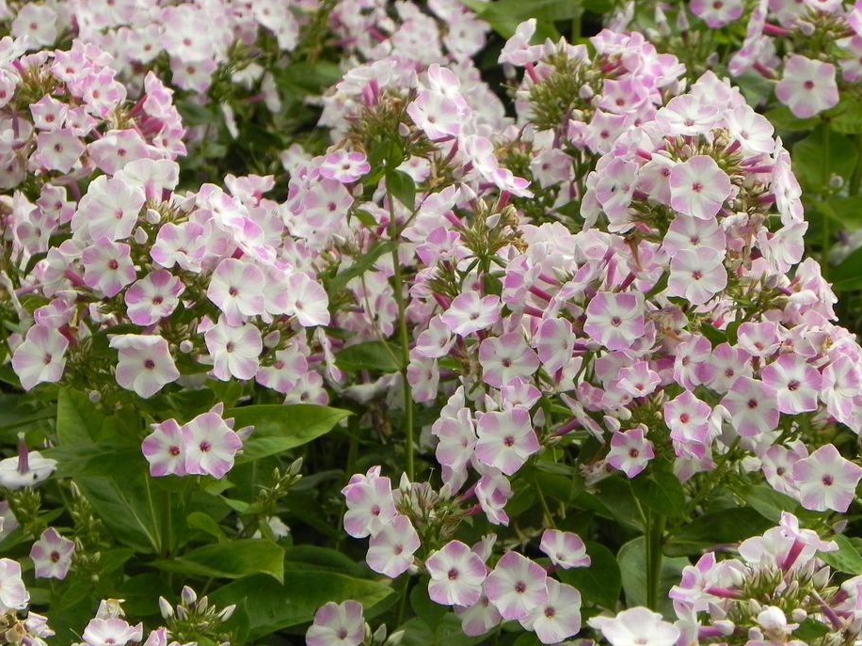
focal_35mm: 247
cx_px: 474
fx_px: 6151
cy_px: 300
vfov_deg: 6.0
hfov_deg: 8.0
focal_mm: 37.7
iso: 160
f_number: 5
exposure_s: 1/320
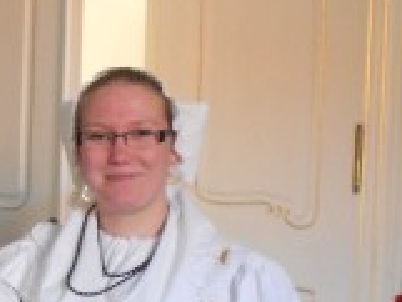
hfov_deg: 21.6
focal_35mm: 89
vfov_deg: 16.5
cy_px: 221
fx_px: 1034
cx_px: 57
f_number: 3.2
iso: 400
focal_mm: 4.6
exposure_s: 1/10
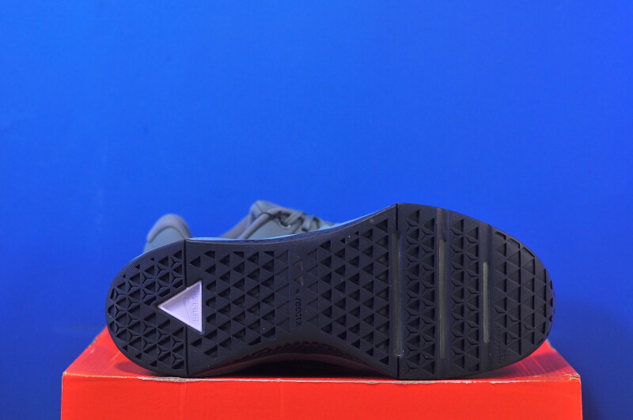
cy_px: 210
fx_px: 1317
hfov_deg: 27.0
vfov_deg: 18.1
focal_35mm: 75
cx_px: 316
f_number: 2.8
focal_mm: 50
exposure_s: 1/320
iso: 250
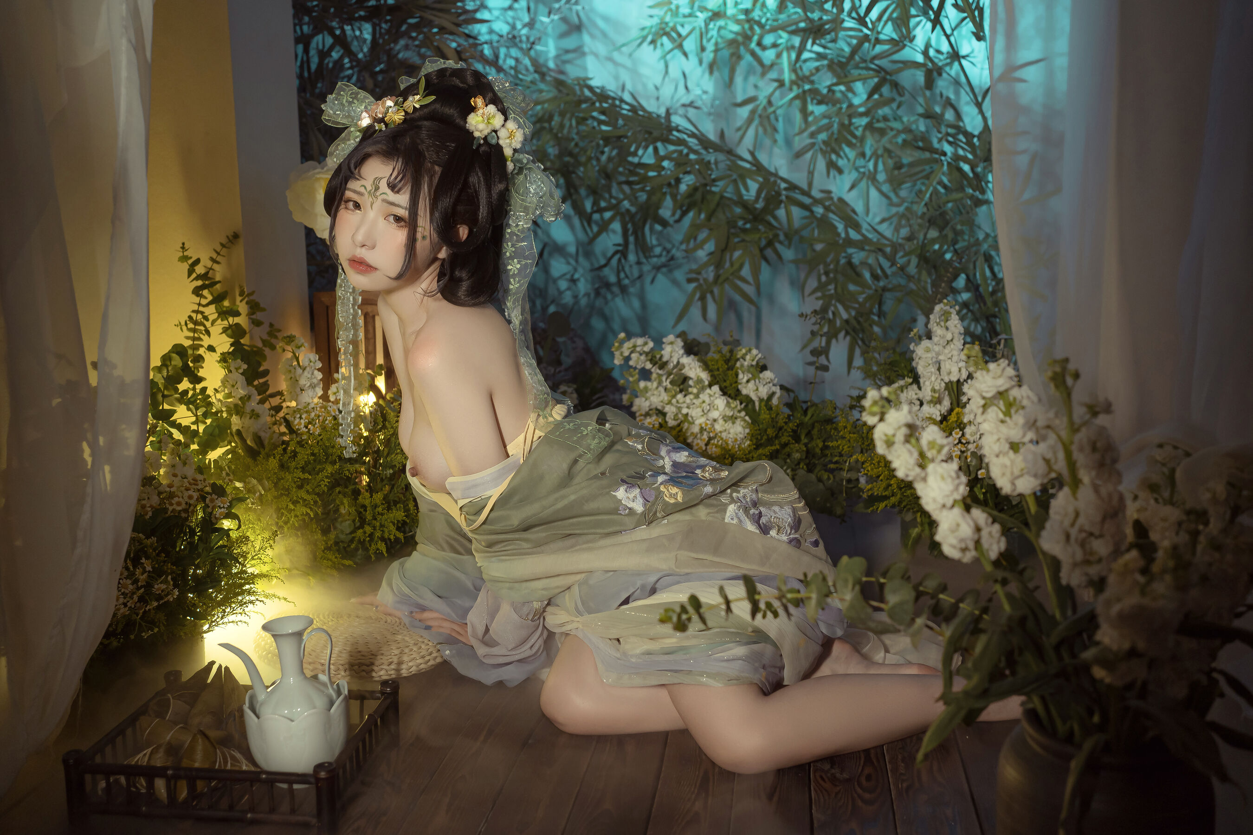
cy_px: 418
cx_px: 626
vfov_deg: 37.9
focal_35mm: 35
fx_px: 1218
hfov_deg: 54.4
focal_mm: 35
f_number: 3.5
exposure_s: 1/40
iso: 640
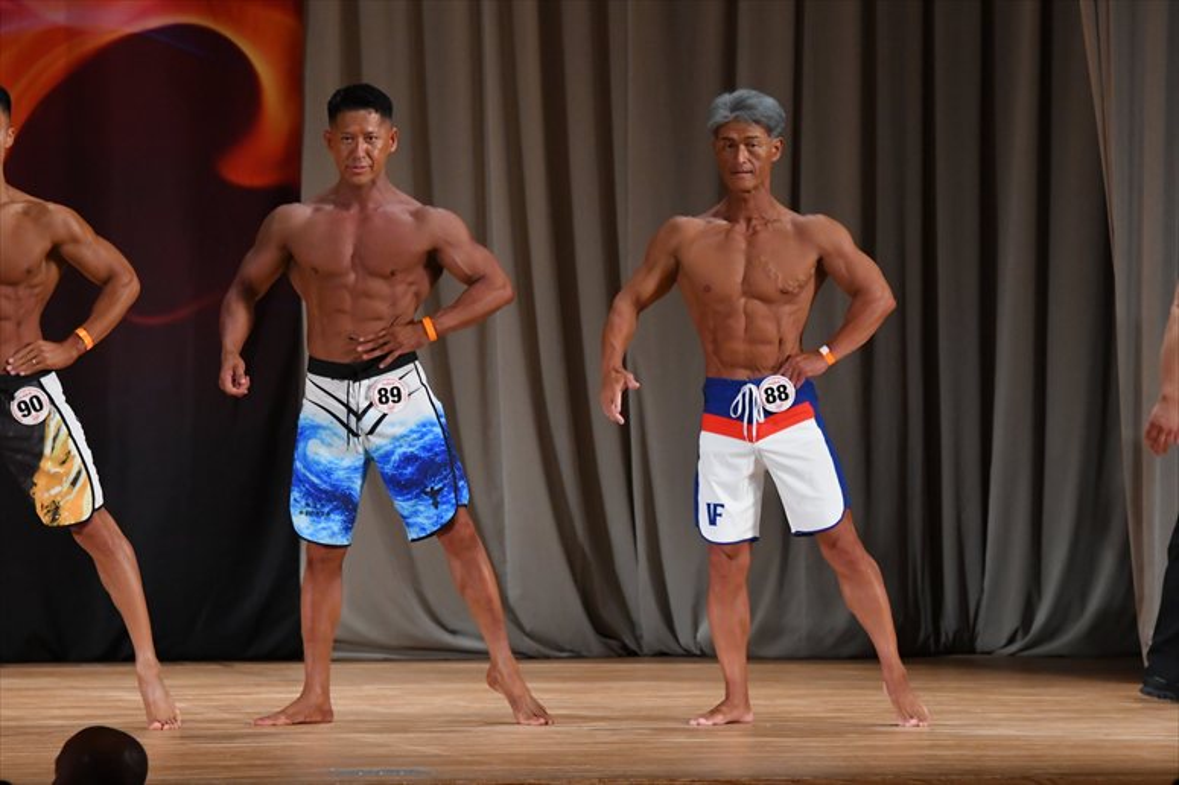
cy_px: 392
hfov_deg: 8.6
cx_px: 590
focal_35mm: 240
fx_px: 7856
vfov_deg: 5.7
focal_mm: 160
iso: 3200
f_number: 5.6
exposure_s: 1/400
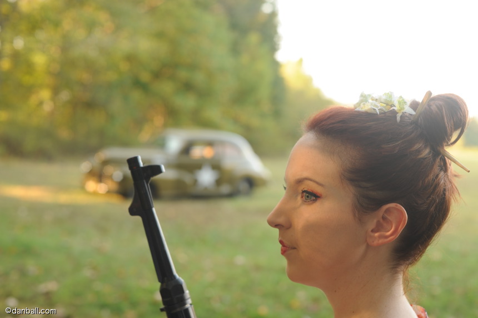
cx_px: 239
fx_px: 663
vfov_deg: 27.0
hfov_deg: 39.6
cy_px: 159
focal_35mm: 50
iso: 200
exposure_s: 1/80
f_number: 5
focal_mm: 50
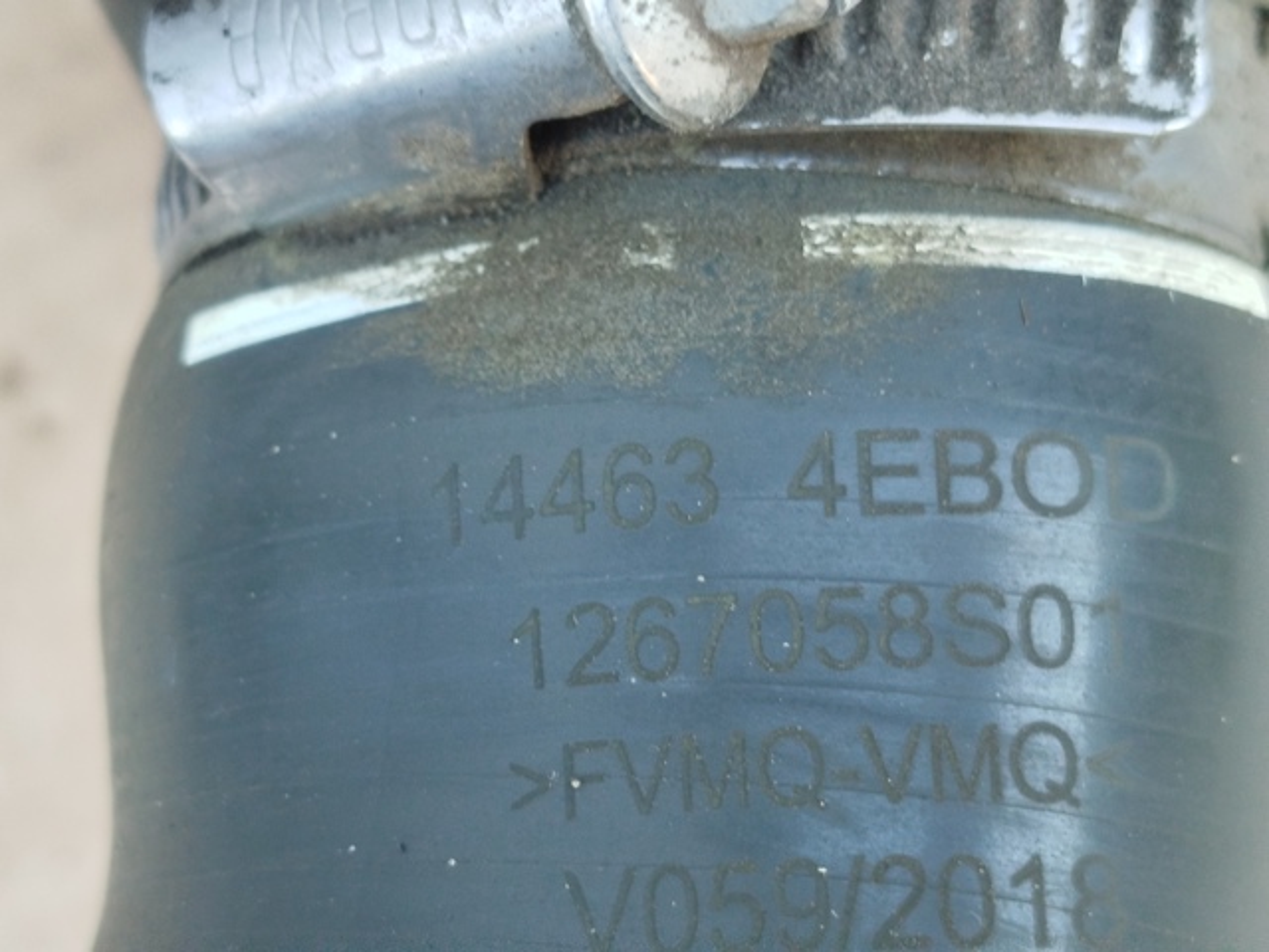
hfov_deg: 27.0
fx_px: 2639
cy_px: 476
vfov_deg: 20.4
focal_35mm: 72
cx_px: 634
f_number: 1.7
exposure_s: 1/33
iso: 125
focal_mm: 5.31
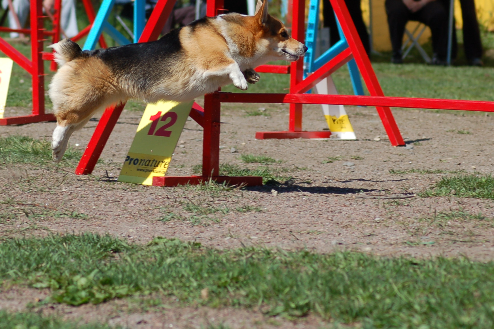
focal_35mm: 300
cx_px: 197
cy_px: 74
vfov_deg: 4.6
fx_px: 4116
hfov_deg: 6.9
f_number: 7.1
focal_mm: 116
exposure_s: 1/800
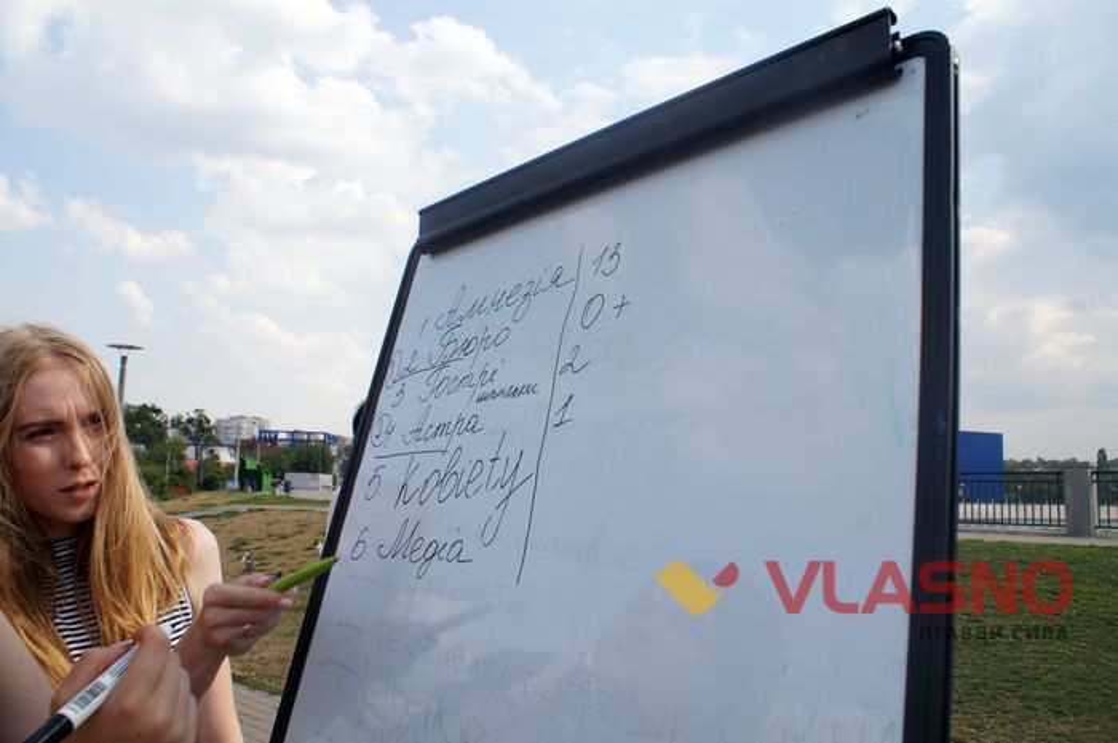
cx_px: 559
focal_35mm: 30
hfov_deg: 62.0
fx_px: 931
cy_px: 372
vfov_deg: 43.5
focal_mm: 20
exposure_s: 1/200
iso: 100
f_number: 7.1
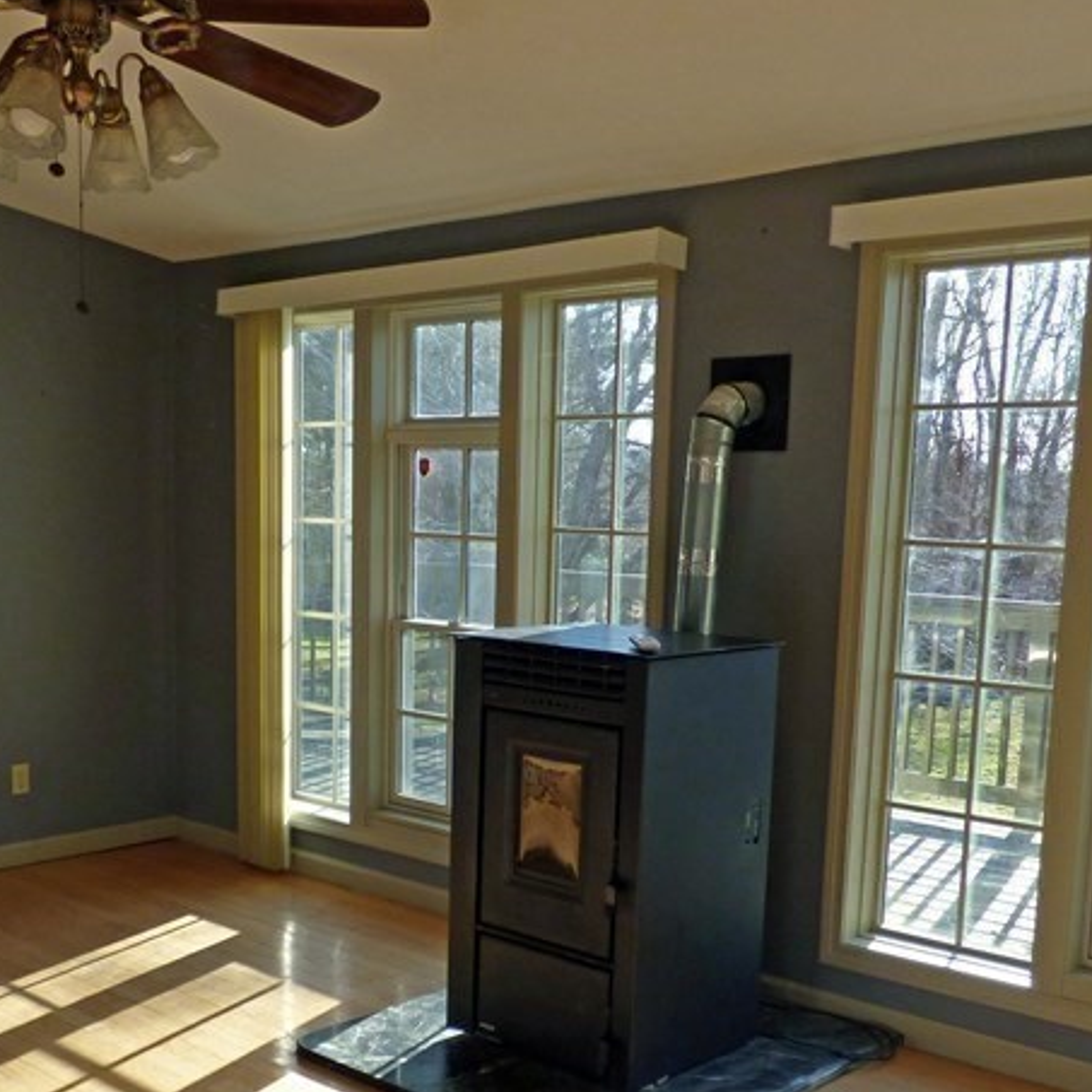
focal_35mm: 40
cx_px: 446
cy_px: 747
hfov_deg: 41.7
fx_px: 1428
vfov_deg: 41.2
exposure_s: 1/200
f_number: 2.8
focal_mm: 3.58
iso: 100
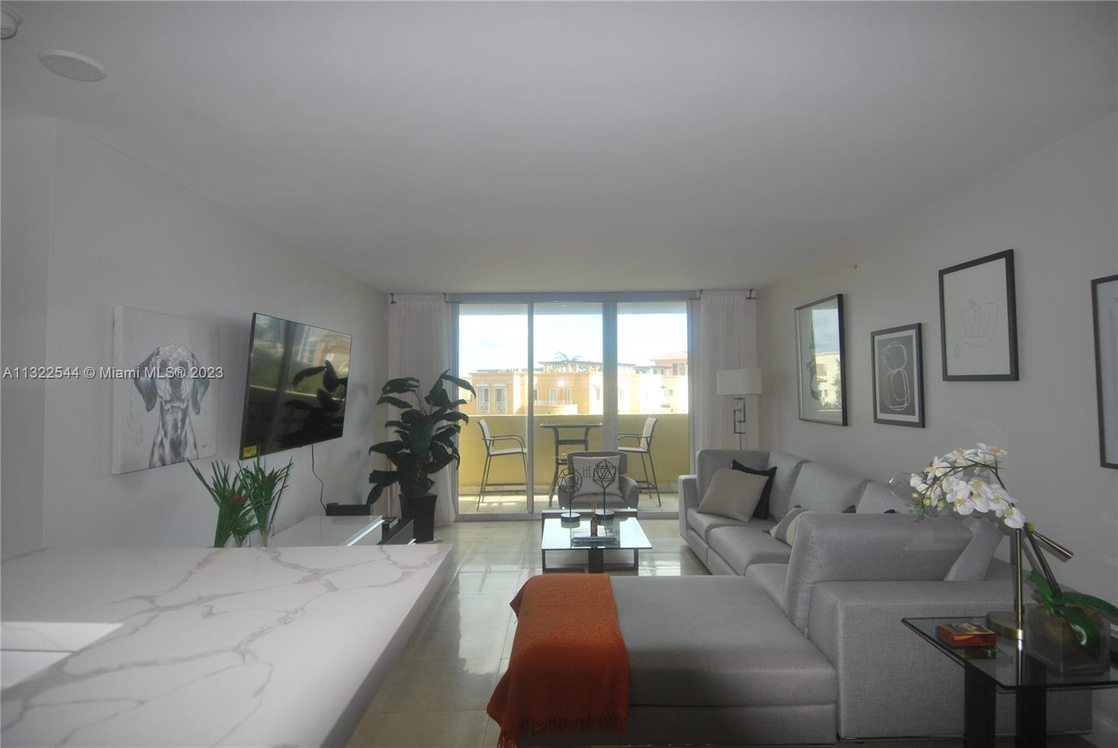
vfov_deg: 67.5
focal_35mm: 18
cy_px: 374
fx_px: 559
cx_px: 559
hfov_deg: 89.9
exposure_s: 1/200
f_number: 4
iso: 100
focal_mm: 12
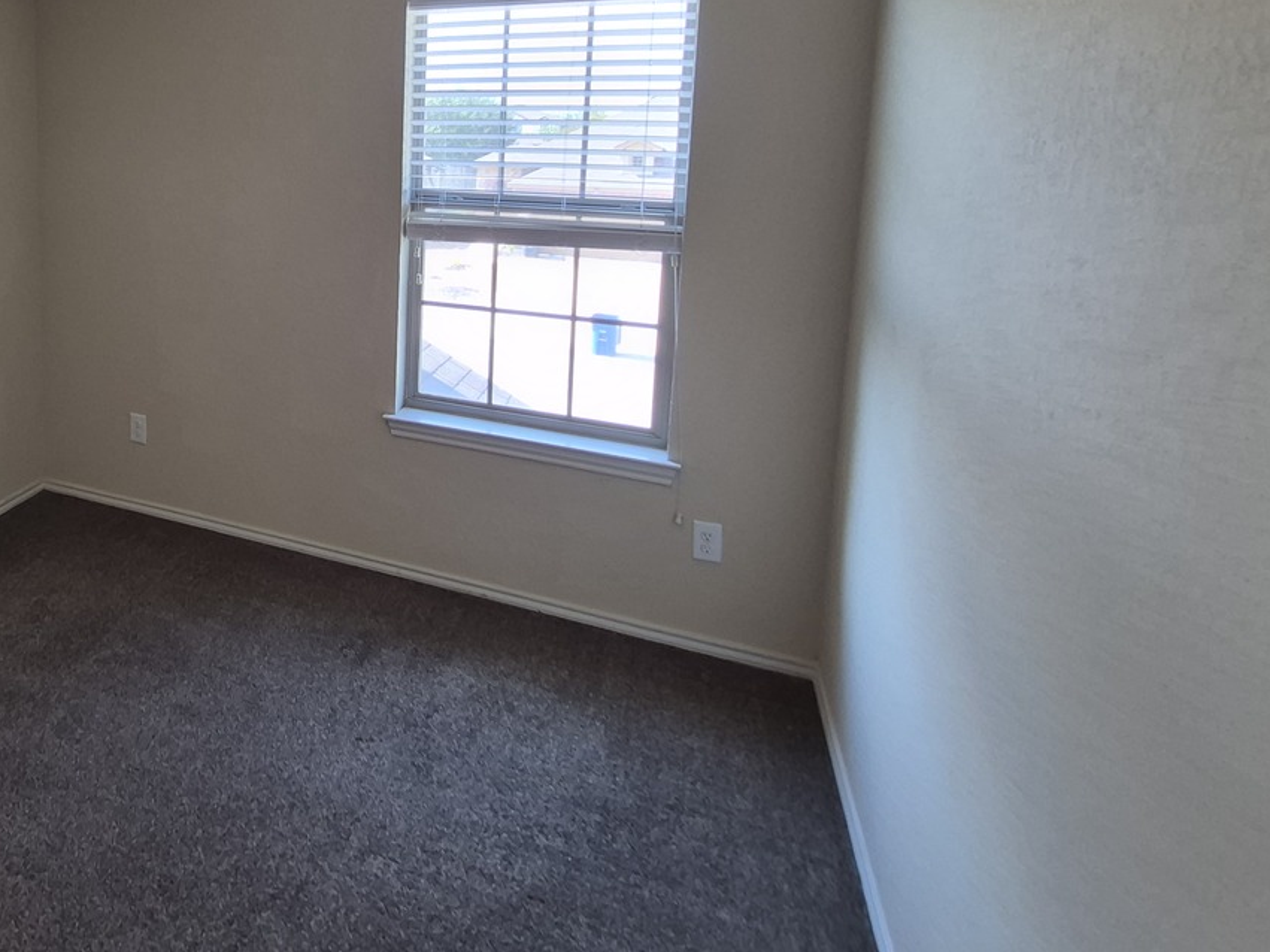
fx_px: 807
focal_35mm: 22
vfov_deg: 57.1
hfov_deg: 70.4
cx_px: 294
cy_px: 206
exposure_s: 1/60
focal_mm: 1.74
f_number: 2.2
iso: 100
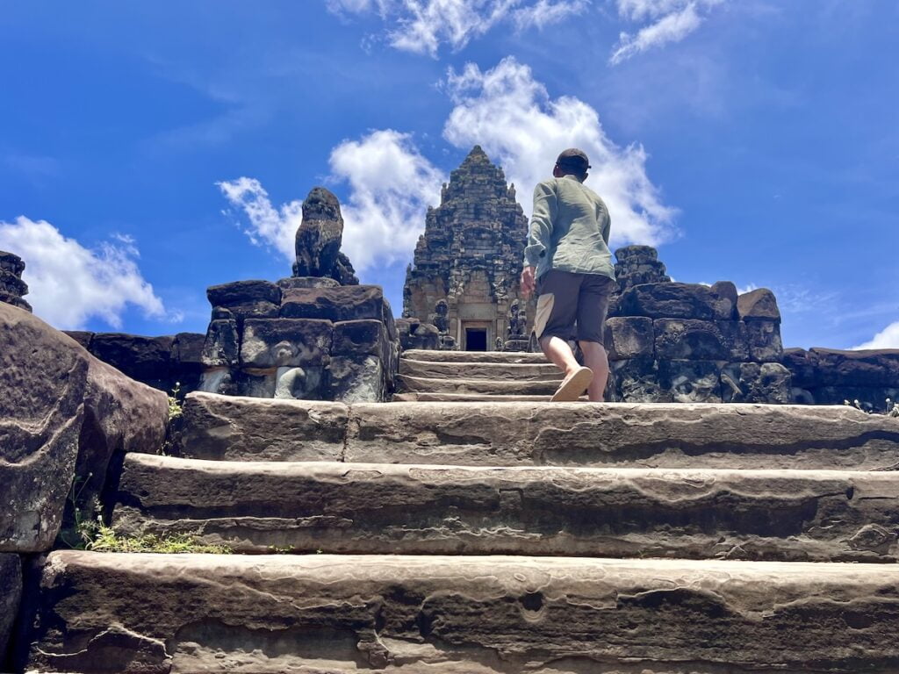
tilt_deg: +23.6
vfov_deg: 53.1
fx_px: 675
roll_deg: +1.3
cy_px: 337
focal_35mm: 26
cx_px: 450
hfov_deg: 67.3
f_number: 1.5
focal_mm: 5.7
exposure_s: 1/3257
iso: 50
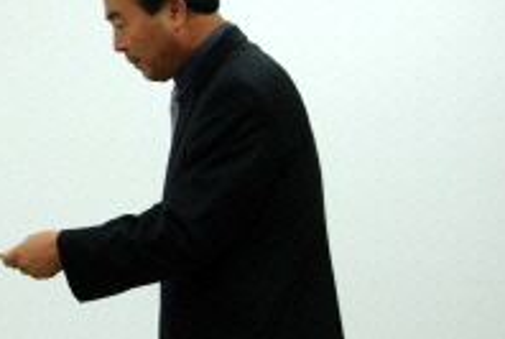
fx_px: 1701
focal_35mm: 121
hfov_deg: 16.5
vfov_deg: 11.4
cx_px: -28
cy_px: 136
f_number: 5
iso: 800
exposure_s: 1/100
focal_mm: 32
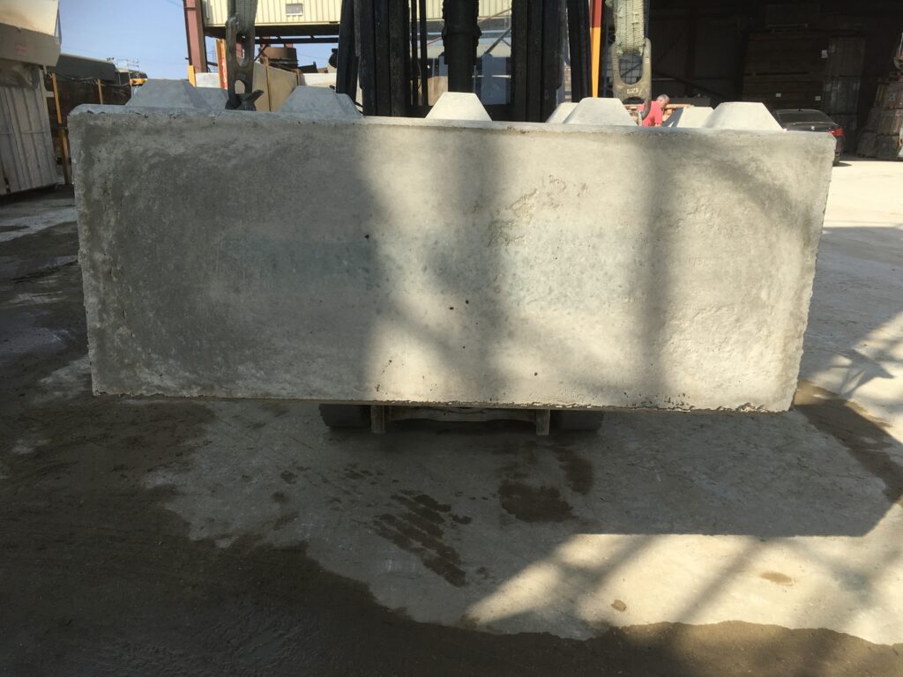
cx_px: 452
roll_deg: +2.0
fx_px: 756
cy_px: 338
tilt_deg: -14.5
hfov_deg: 61.7
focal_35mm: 29
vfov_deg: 48.2
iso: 25
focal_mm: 4.15
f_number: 2.2
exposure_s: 1/1261
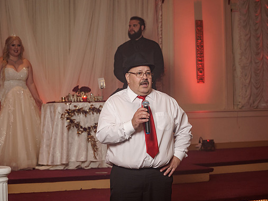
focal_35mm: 77
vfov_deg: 19.1
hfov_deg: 25.3
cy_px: 101
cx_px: 124
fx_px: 596
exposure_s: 1/200
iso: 2000
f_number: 4
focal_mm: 70
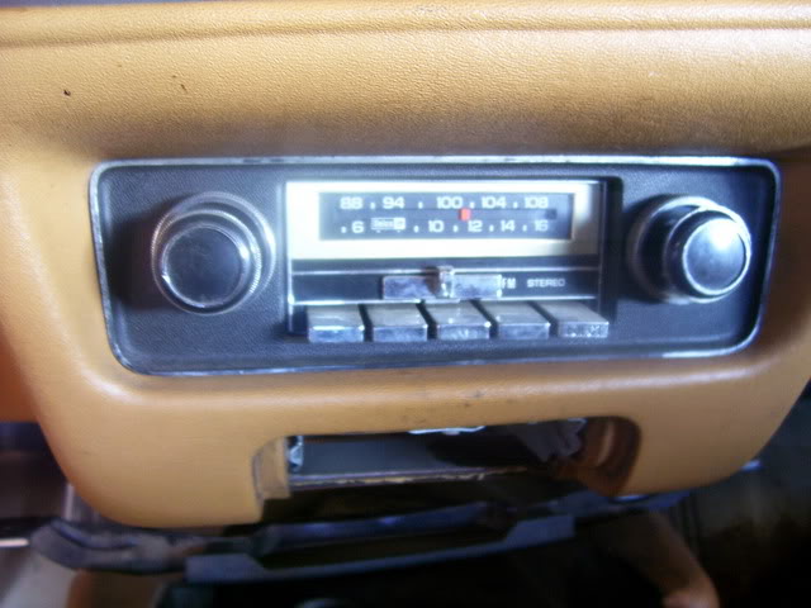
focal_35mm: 34
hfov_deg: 54.0
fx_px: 797
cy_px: 304
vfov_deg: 41.8
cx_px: 406
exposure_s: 1/8
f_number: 2.7
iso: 160
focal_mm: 5.6
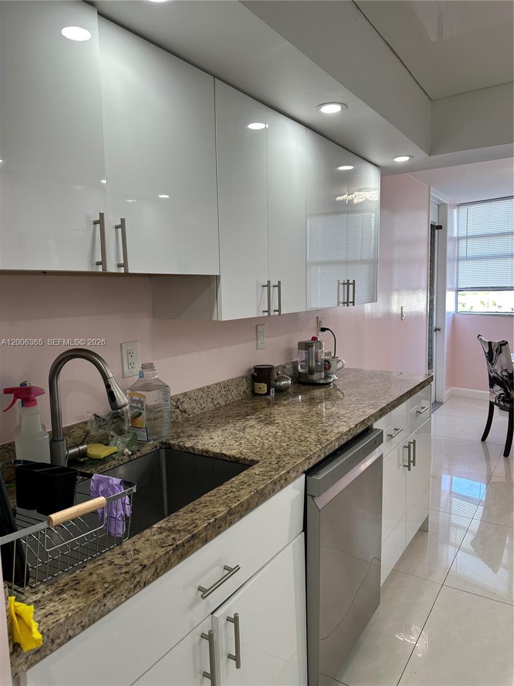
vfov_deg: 71.6
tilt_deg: -6.4
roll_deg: +0.8
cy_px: 343
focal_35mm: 24
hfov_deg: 56.8
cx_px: 257
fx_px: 475
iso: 64
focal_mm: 6.86
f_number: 1.78
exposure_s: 1/120
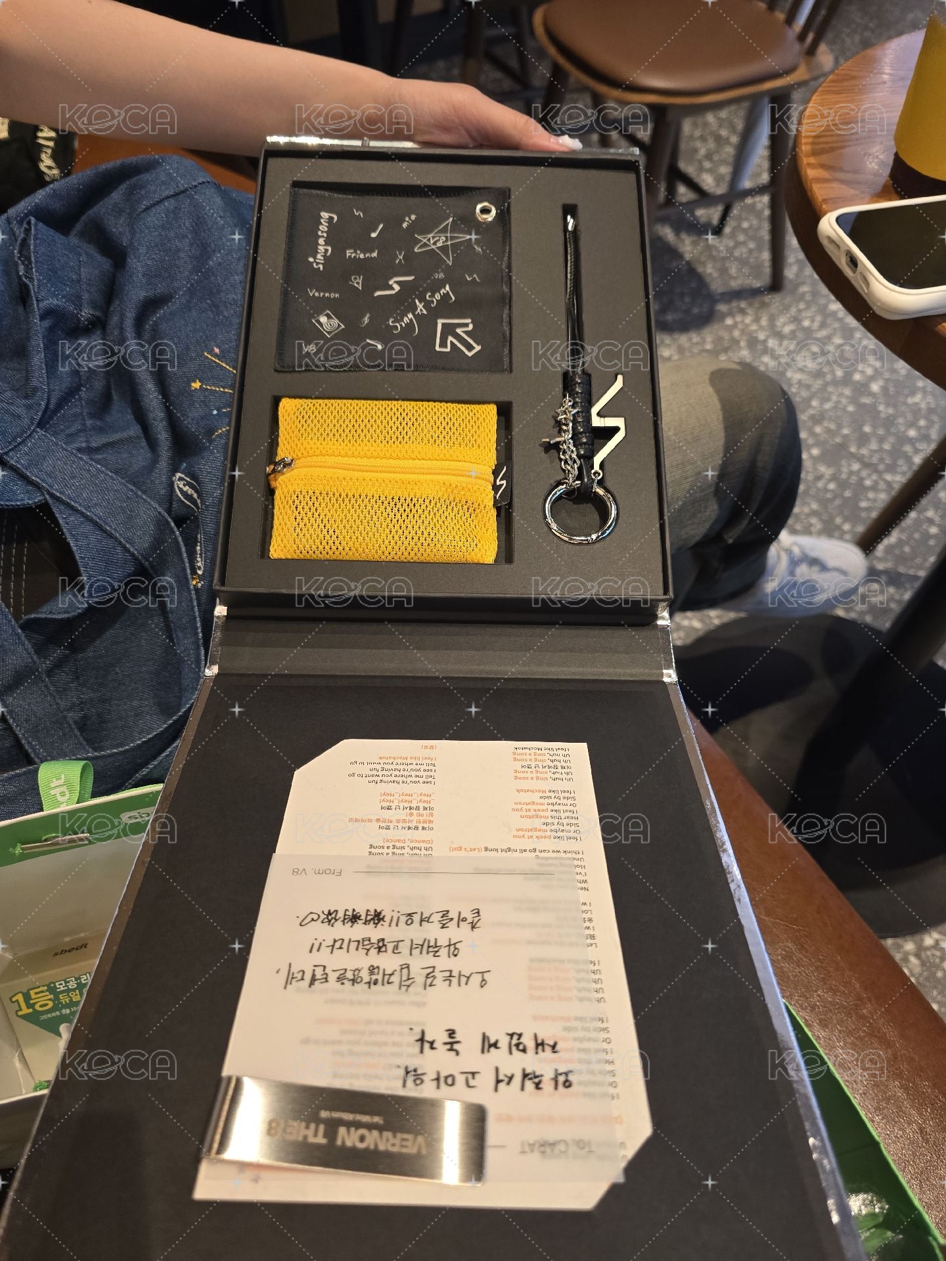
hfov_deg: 58.9
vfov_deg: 73.9
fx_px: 838
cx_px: 473
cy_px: 630
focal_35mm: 23
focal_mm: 6.3
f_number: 1.7
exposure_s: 1/120
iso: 320
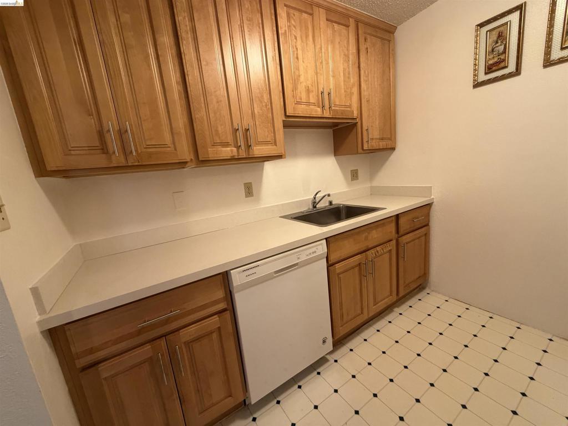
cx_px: 284
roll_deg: +7.8
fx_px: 230
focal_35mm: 14
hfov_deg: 102.1
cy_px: 213
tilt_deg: -9.9
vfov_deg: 85.7
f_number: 2.2
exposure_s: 1/60
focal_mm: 2.22
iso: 320
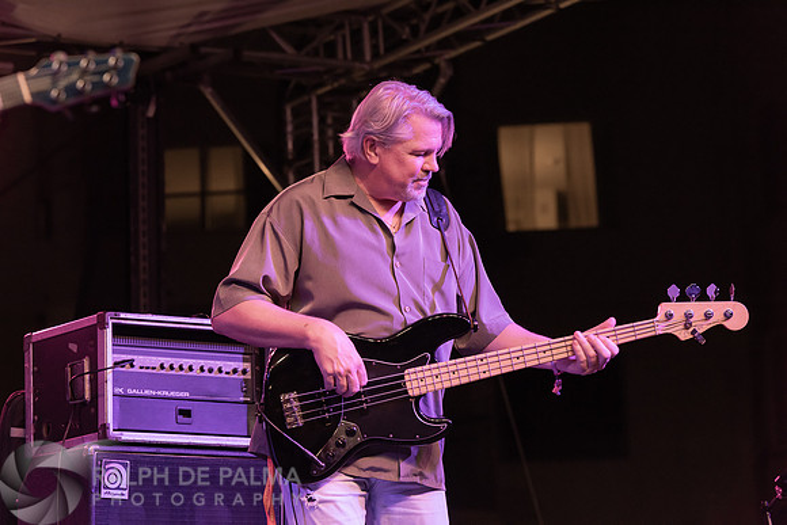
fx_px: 2842
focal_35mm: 130
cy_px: 262
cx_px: 394
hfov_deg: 15.8
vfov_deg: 10.6
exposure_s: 1/160
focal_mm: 130
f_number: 5.6
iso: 1600
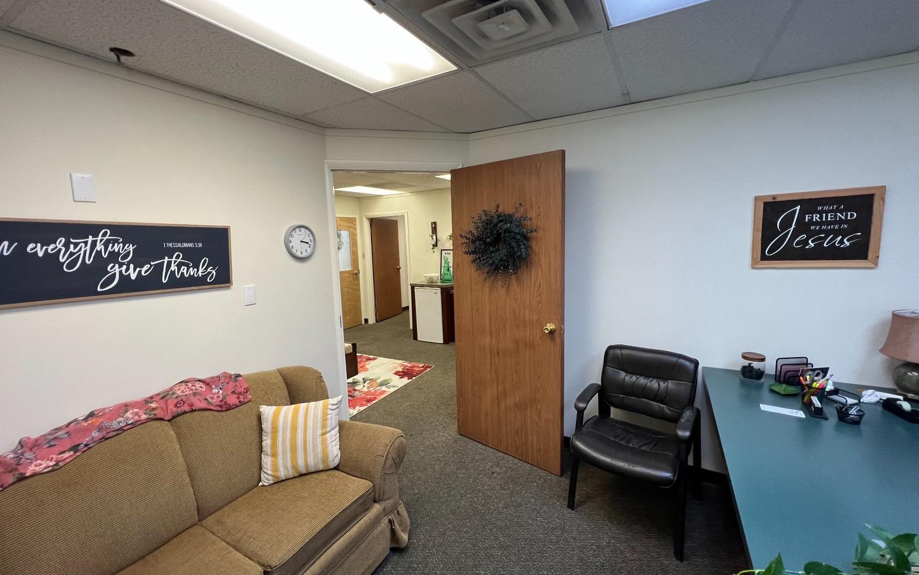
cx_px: 459
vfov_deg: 78.6
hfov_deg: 105.3
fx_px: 351
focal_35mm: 14
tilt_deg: -7.1
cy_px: 279
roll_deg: +2.0
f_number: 1.8
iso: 250
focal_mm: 1.57
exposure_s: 1/120
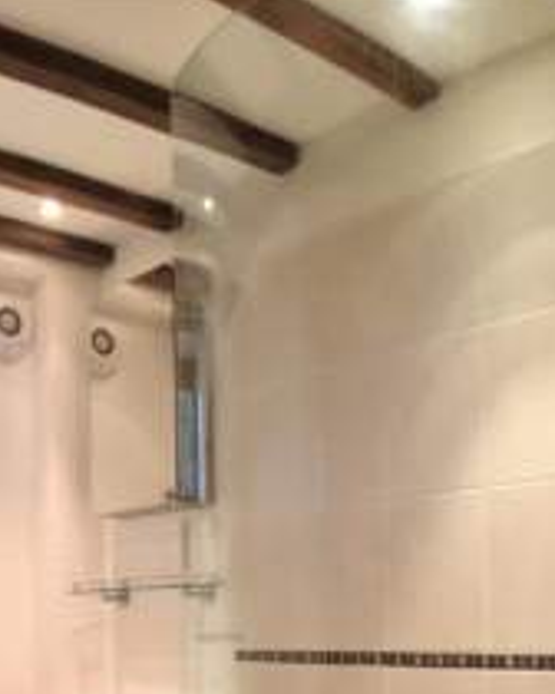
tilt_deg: +0.9
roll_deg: +2.6
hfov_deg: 27.6
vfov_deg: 32.7
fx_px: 1109
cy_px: 644
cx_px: 119
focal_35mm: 54
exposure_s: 1/33
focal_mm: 4.15
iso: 100
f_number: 2.2
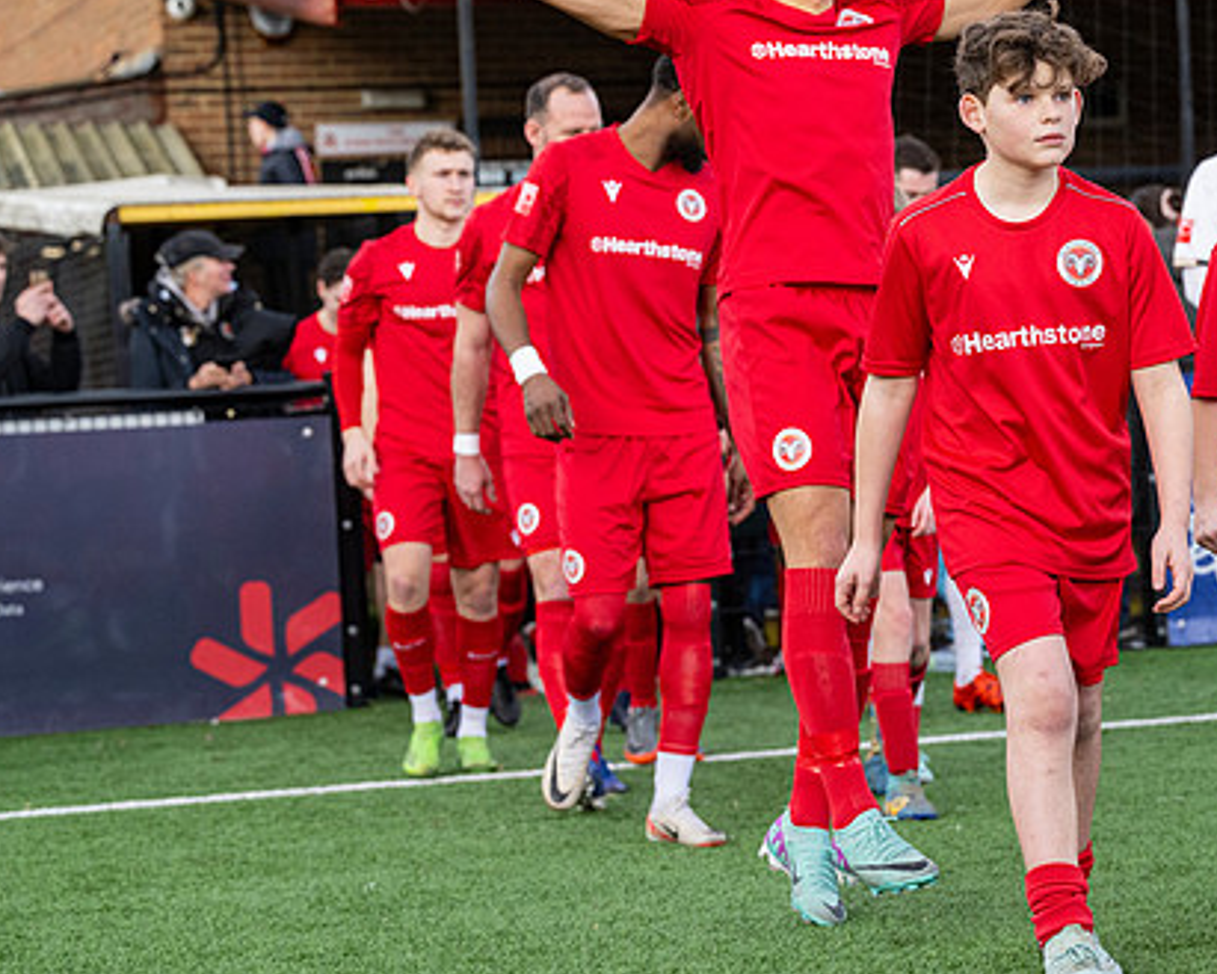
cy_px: 413
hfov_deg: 17.1
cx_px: 886
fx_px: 4035
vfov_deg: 13.8
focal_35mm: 112
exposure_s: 1/1600
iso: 800
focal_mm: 70
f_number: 4
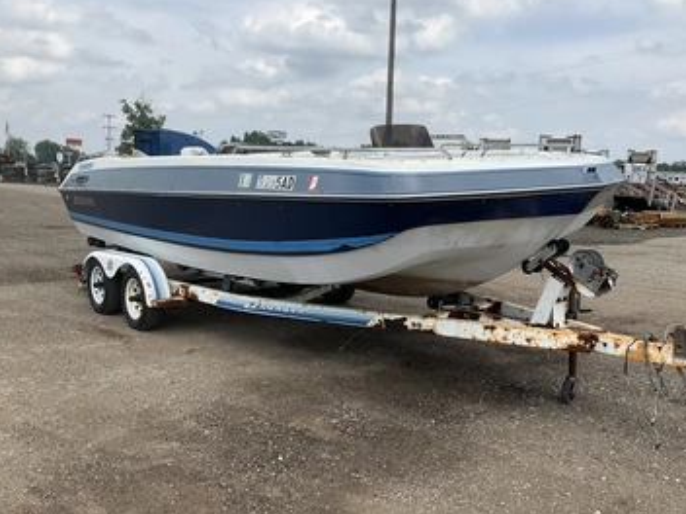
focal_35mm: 33
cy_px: 249
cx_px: 370
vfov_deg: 42.9
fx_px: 654
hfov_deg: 55.3
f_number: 1.8
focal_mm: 3
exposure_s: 1/1786
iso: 25
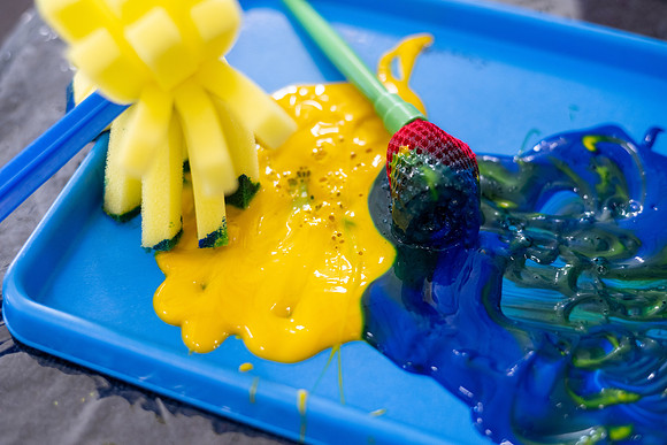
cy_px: 222
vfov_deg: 27.0
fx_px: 927
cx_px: 334
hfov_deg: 39.6
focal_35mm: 50
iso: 1600
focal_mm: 50
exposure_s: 1/320
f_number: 2.8
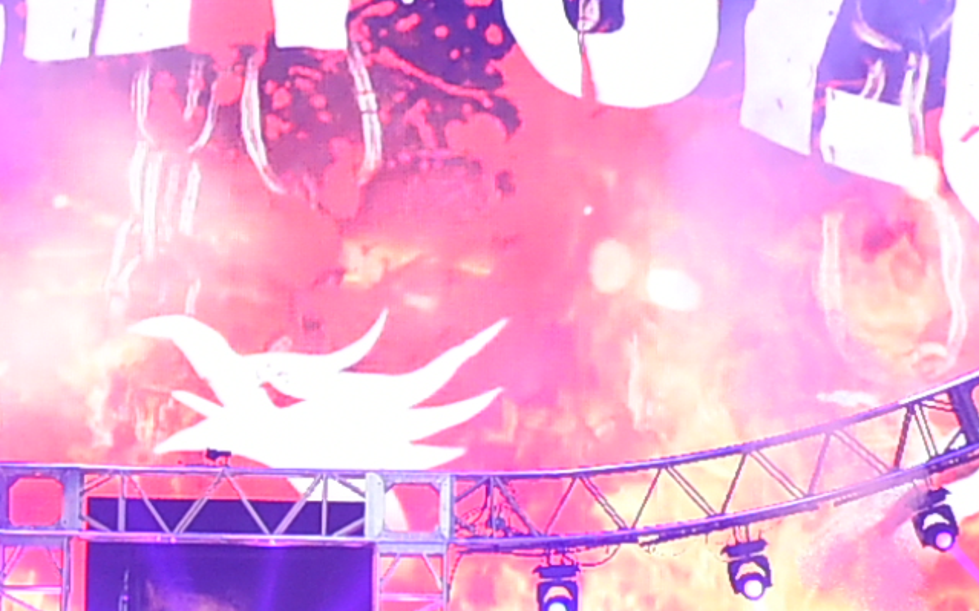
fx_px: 5655
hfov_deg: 9.9
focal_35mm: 212
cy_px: 156
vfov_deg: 6.2
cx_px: 322
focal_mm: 36
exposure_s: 1/640
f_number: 5
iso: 3200
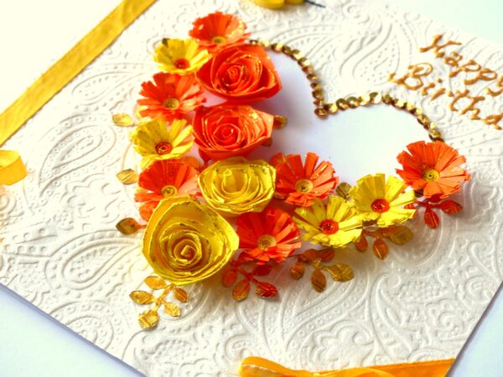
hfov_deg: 29.4
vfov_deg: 22.3
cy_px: 188
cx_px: 252
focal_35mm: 66
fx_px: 959
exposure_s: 1/125
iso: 100
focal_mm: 11.9
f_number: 2.8
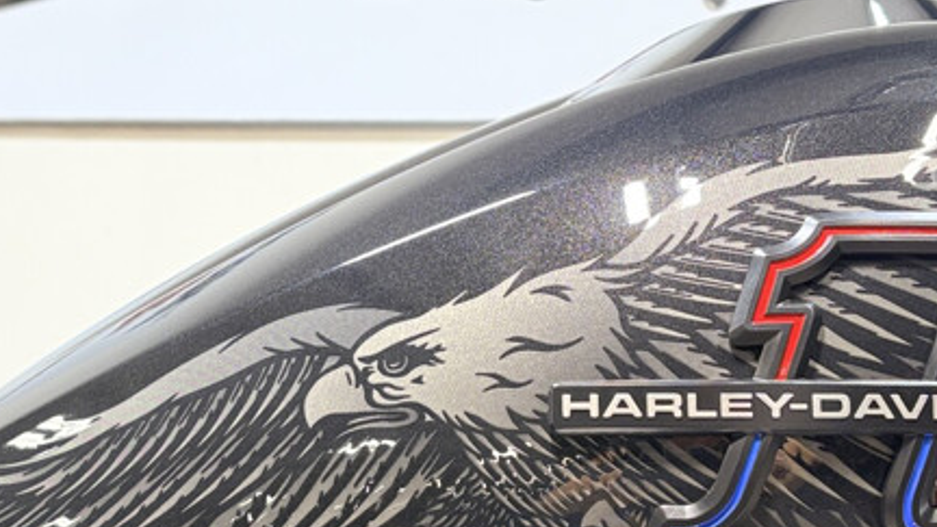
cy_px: 295
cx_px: 400
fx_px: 1739
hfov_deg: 30.1
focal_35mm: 70
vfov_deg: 17.2
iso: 50
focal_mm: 5.96
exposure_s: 1/120
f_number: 1.6
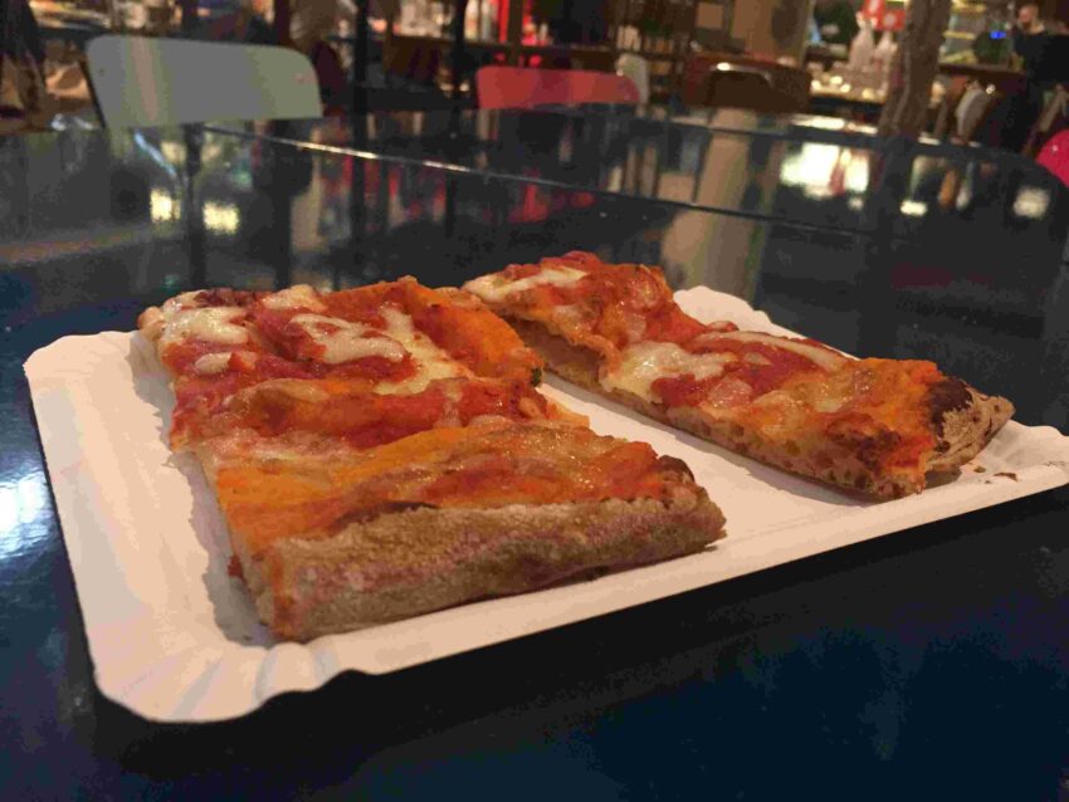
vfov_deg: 48.2
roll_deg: -5.0
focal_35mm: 29
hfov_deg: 61.6
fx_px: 896
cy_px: 401
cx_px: 534
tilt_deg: -20.6
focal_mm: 4.15
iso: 250
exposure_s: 1/33
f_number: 2.2
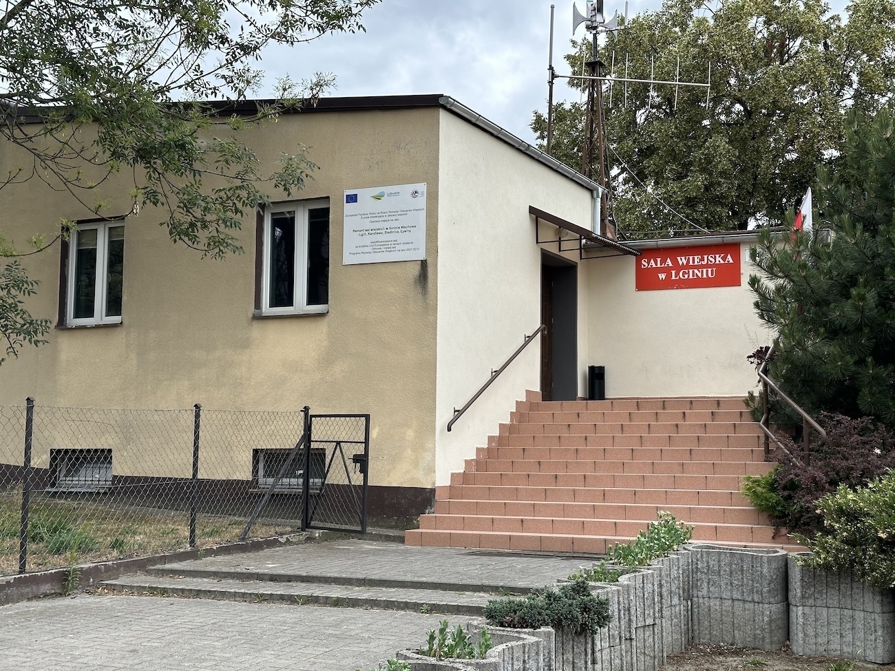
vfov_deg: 30.3
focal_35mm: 48
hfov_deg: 39.7
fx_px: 1241
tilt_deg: +5.5
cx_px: 448
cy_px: 336
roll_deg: -0.1
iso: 64
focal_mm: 6.86
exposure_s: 1/1339
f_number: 1.78
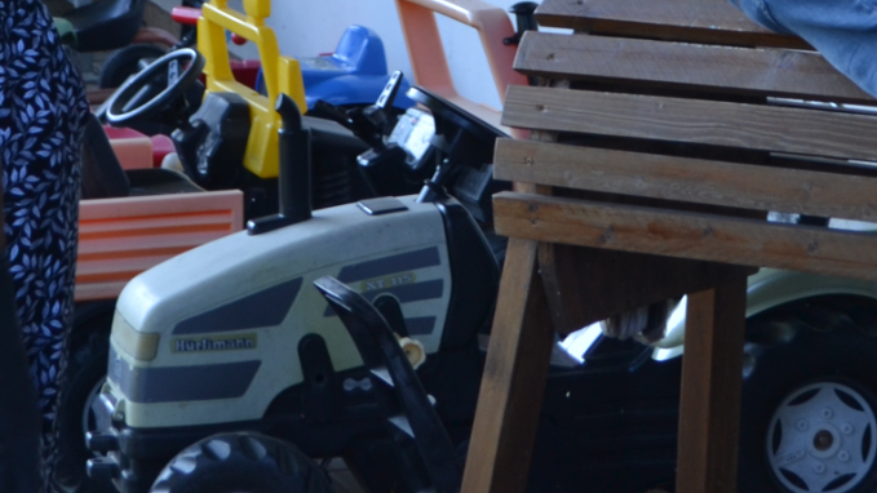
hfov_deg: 11.9
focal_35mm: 180
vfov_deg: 6.6
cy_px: -349
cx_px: 608
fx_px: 4186
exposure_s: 1/50
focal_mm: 38
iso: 100
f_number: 5
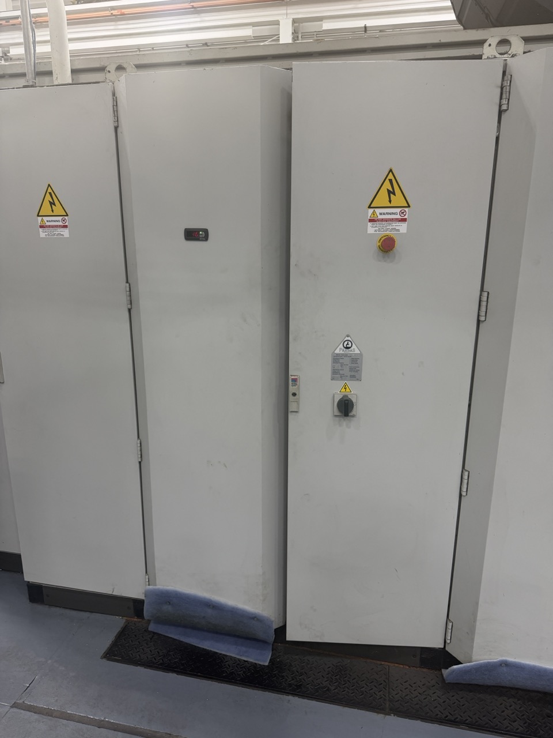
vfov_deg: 71.6
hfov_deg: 56.8
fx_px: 511
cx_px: 276
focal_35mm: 24
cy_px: 369
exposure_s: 1/121
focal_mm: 6.76
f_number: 1.78
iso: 125
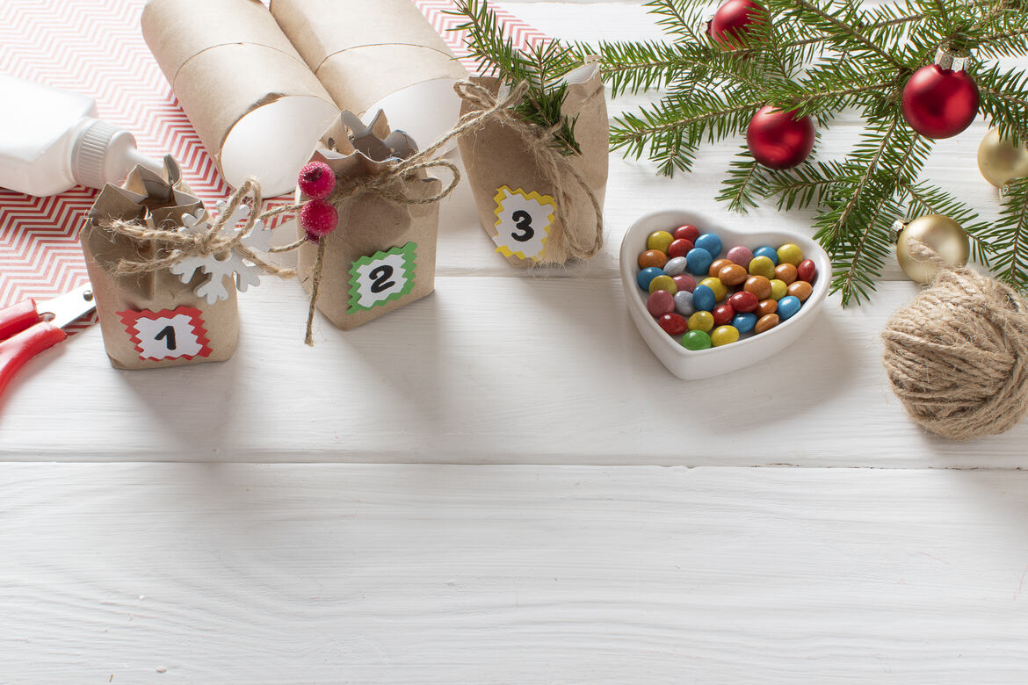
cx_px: 514
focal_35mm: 52
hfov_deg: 37.9
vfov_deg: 25.8
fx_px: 1499
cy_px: 342
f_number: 14
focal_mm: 35
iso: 100
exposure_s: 1/125
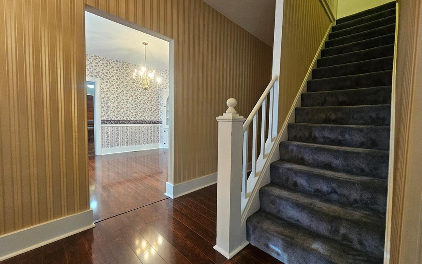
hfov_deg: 105.3
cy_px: 128
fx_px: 161
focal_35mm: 14
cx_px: 214
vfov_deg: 78.6
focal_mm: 2.2
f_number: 2.2
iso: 400
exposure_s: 1/30
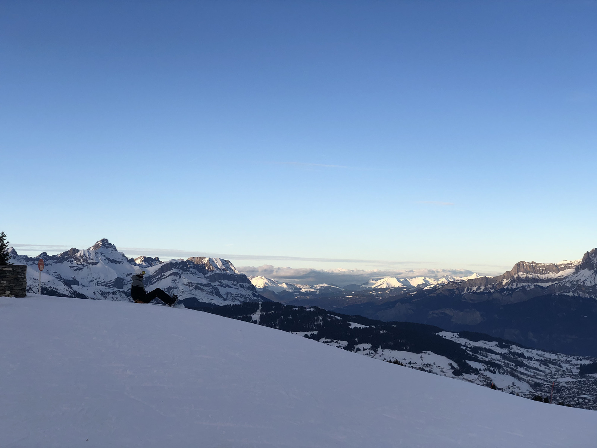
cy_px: 224
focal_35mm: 52
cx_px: 298
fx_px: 897
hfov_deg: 36.8
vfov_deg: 28.0
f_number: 2.4
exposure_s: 1/736
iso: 16
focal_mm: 6
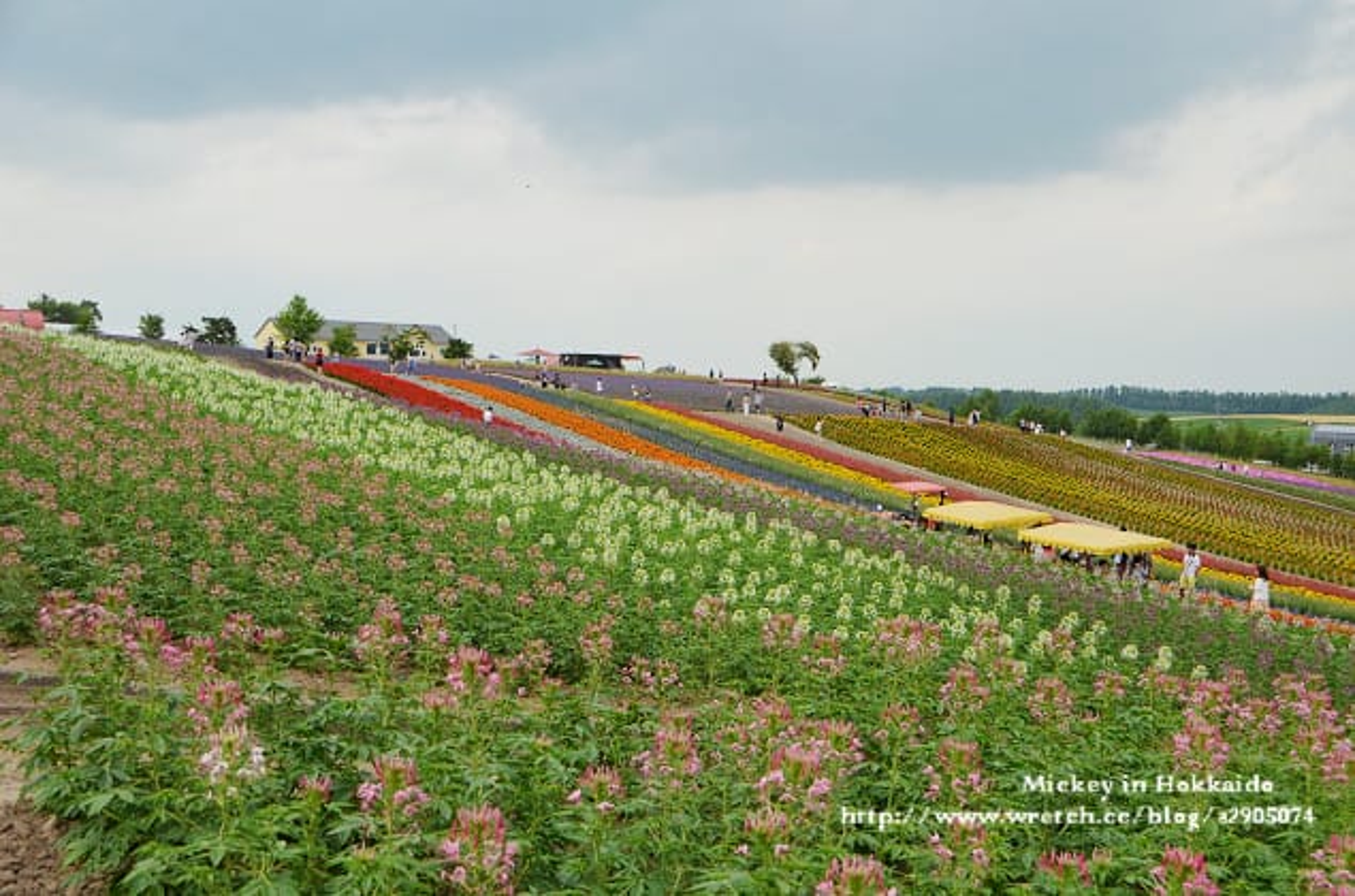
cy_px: 448
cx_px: 678
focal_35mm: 48
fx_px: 1802
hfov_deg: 41.2
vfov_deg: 27.9
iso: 800
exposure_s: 1/3200
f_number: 5.6
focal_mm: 32
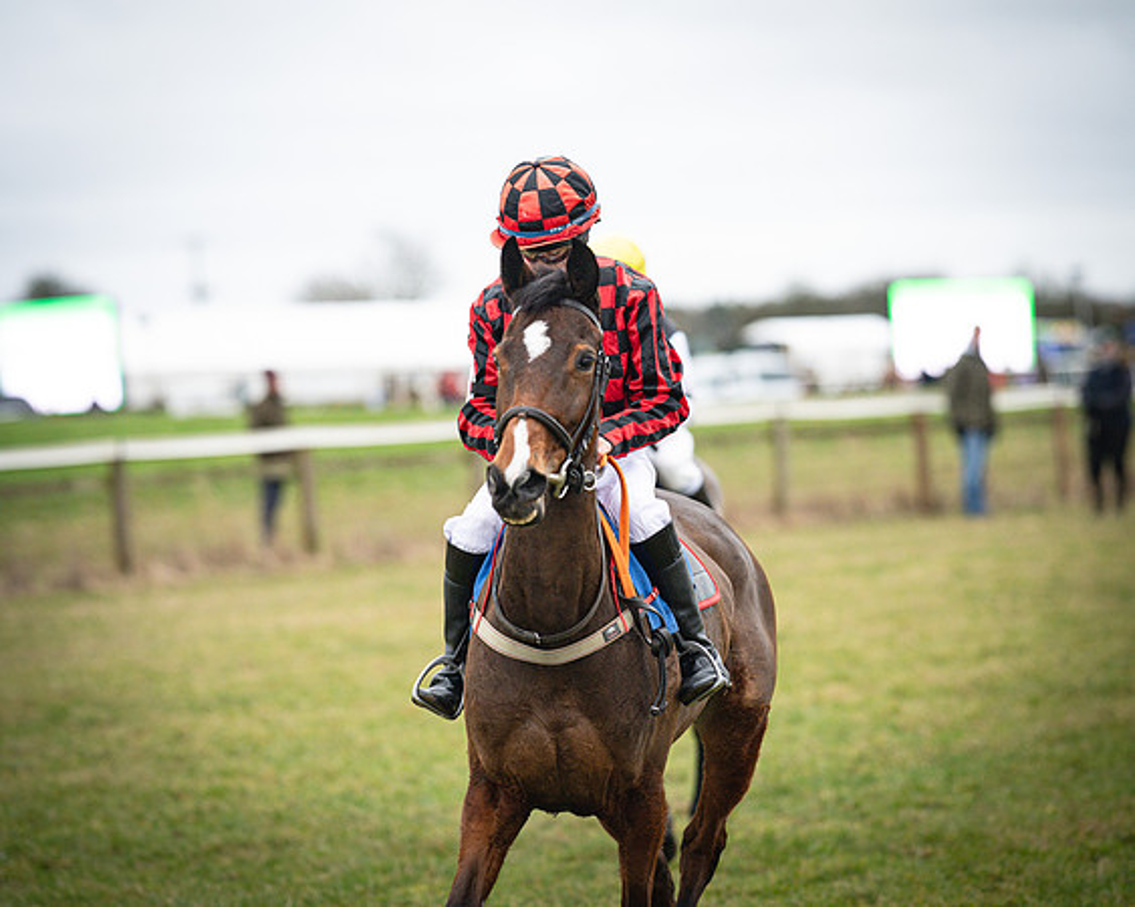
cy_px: 454
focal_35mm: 152
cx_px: 568
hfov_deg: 12.7
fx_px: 5105
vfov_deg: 10.2
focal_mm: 135
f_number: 2.2
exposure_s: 1/1150
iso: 640
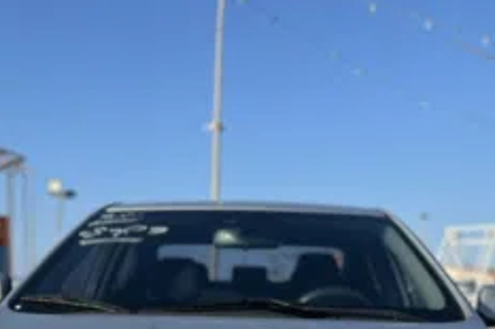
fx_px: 852
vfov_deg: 21.2
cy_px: 319
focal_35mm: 62
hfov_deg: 32.4
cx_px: 240
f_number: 1.5
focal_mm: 5.7
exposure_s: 1/4630
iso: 50
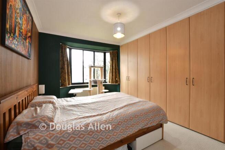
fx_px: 94
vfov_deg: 77.4
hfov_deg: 100.4
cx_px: 112
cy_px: 75
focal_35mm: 15
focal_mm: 10
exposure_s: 1/2
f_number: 8
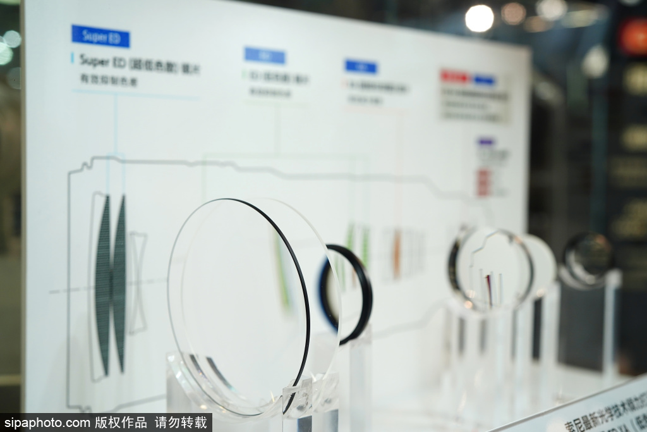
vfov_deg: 33.4
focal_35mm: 40
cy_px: 216
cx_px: 324
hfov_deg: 48.5
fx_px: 719
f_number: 5
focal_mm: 40
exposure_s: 1/320
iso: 640
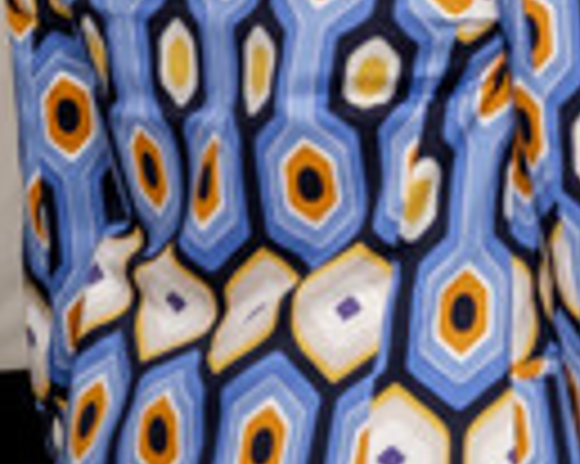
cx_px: 701
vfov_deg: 4.0
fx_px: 6621
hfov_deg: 5.0
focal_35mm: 386
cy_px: -322
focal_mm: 55
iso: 1000
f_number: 2.8
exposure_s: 1/160
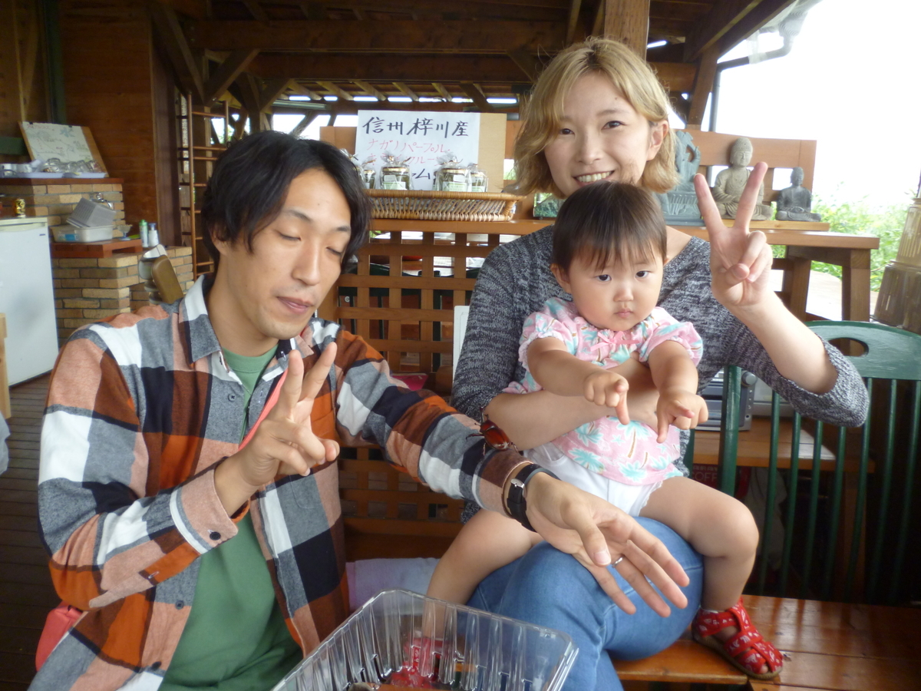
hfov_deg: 63.4
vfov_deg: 49.7
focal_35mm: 28
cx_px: 460
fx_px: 745
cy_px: 346
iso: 160
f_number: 3.1
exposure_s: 1/60
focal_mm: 5
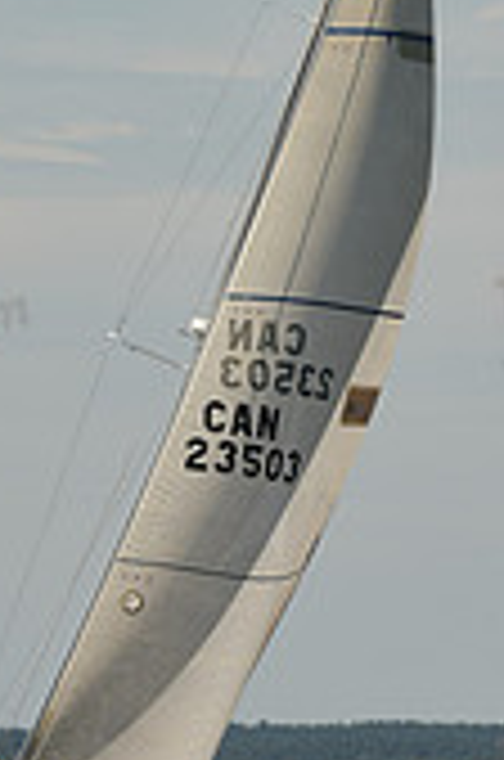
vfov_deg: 3.0
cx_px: 263
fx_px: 14506
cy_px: 81
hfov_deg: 2.0
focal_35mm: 688
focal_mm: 200
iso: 250
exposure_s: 1/1000
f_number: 7.1
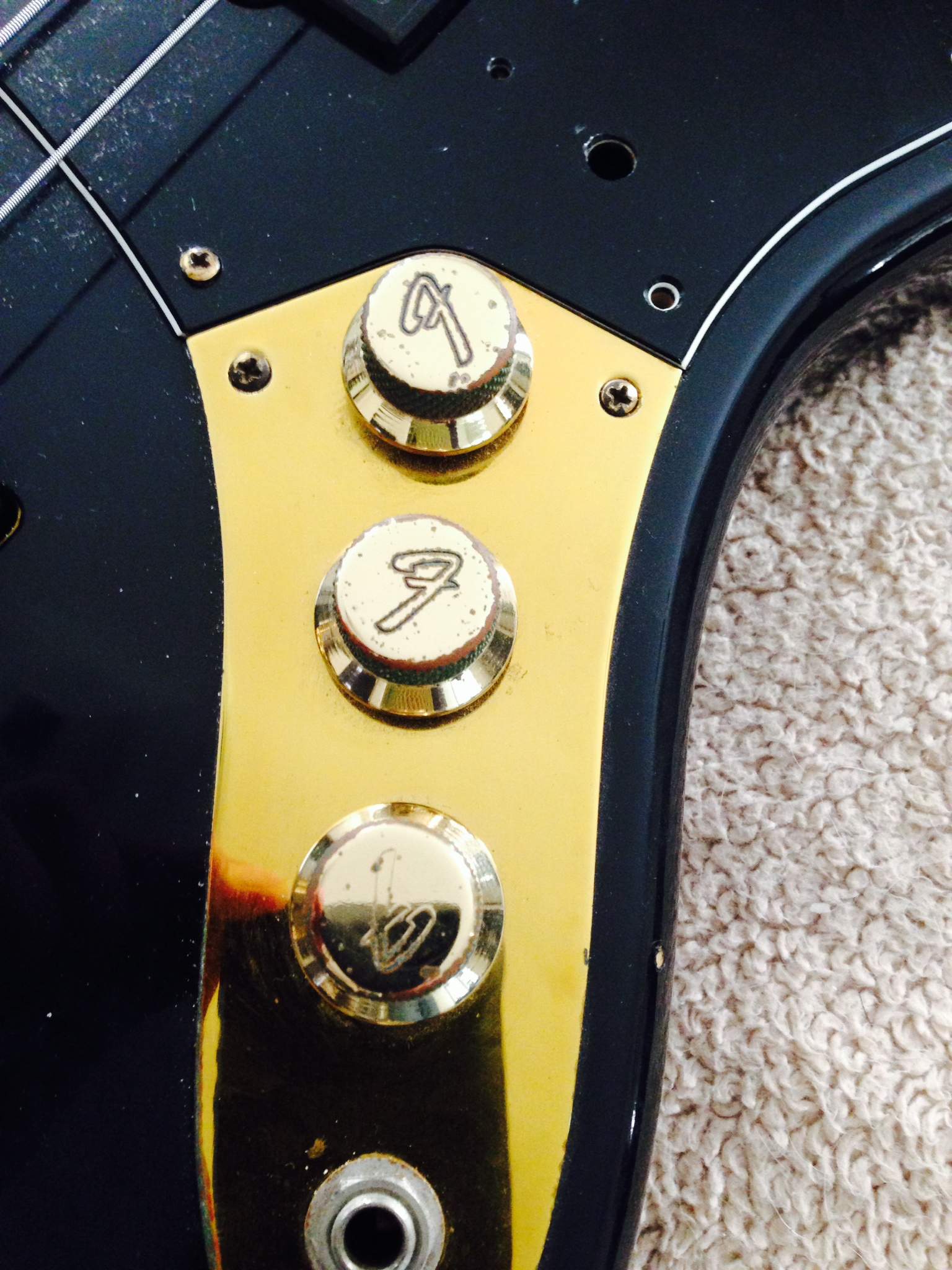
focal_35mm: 33
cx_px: 476
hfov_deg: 42.9
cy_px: 635
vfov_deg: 55.4
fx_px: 1210
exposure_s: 1/20
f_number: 2.4
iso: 250
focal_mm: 4.12
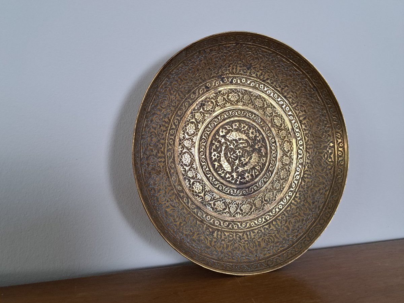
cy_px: 152
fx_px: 280
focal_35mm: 24
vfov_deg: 56.8
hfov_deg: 71.6
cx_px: 202
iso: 200
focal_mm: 5.23
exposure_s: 1/50
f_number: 1.8
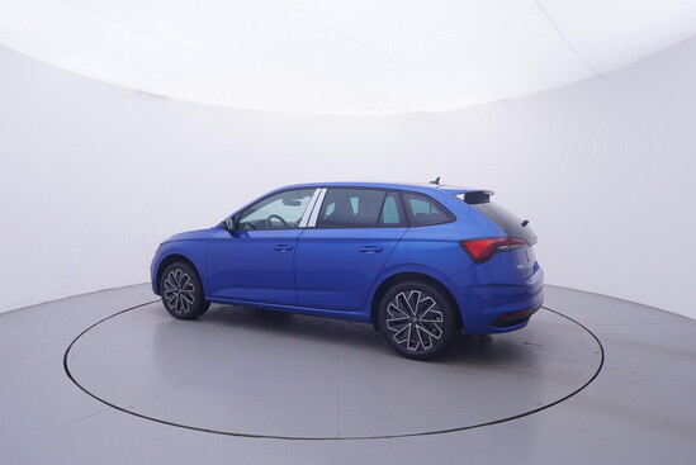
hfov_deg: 77.3
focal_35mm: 22
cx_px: 348
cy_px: 232
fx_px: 435
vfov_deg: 56.2
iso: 200
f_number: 5
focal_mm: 15
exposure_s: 1/80
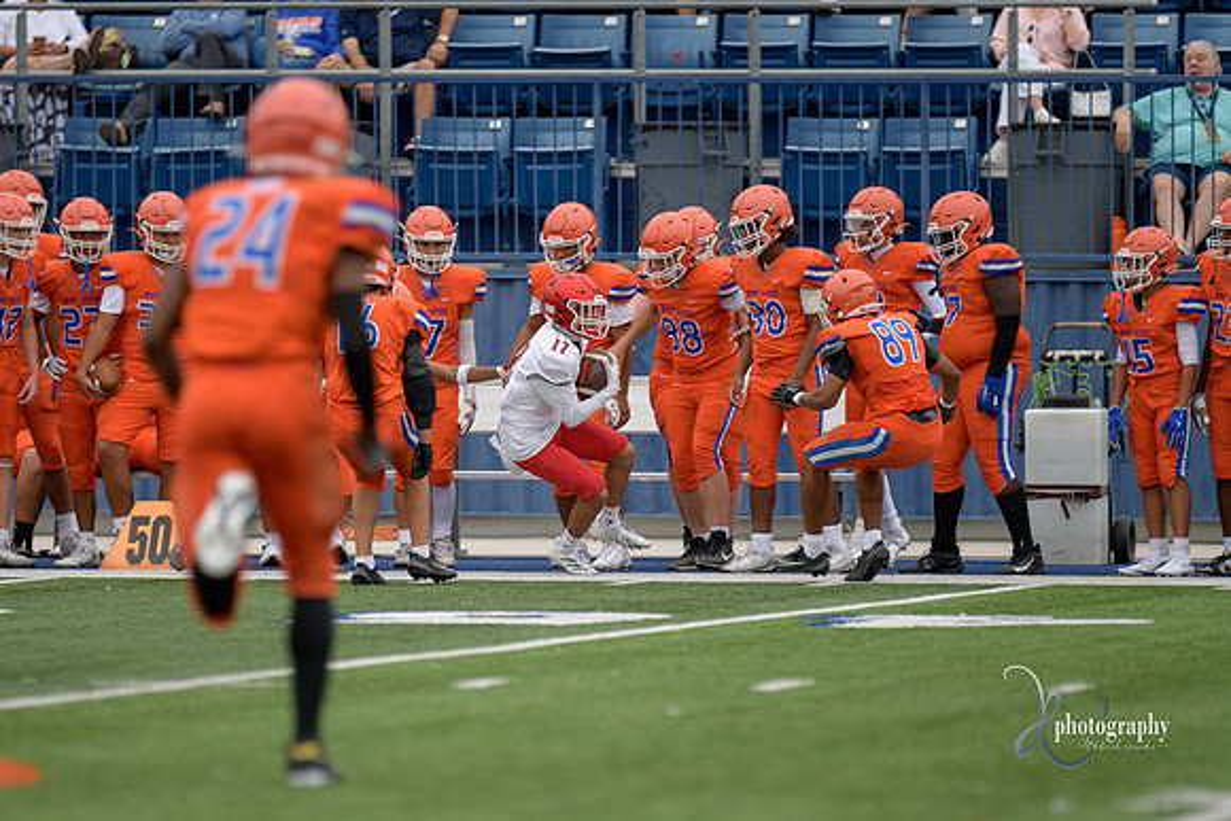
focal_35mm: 346
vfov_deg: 4.0
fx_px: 11834
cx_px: 442
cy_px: 526
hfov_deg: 6.0
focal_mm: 270
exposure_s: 1/800
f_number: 2.8
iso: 360
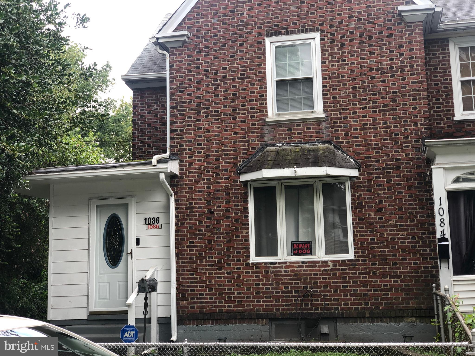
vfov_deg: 28.0
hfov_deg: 36.8
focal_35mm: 52
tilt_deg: +10.6
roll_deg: -0.2
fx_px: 714
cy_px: 178
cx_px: 238
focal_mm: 6
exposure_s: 1/120
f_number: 2.4
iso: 16
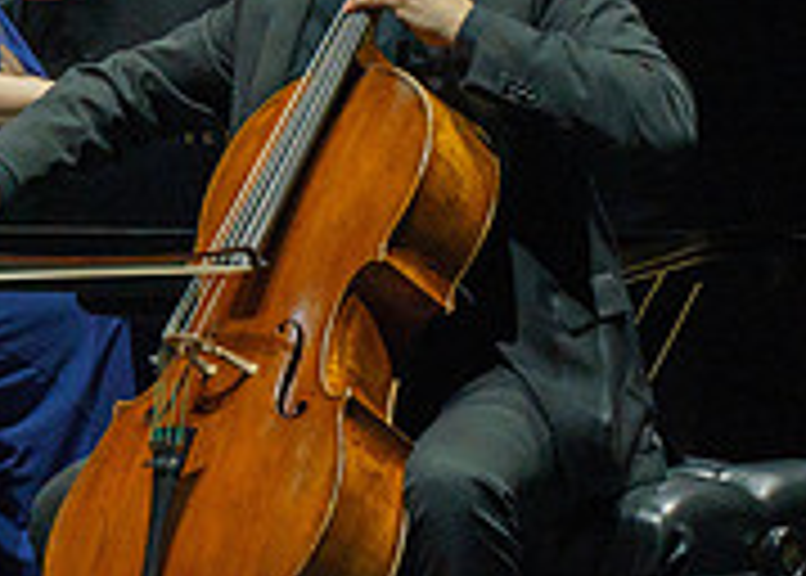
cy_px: 92
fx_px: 25052
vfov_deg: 1.3
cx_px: -422
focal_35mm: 1094
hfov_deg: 1.8
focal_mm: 315
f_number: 10
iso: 4000
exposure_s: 1/250
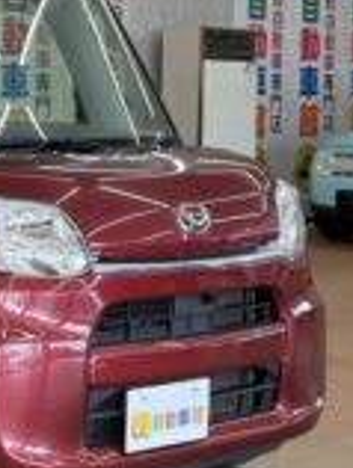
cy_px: 221
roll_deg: +0.7
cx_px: -136
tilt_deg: -3.5
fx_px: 1559
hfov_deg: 12.4
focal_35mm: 115
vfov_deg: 17.1
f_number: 1.6
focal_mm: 5.96
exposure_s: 1/100
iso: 64
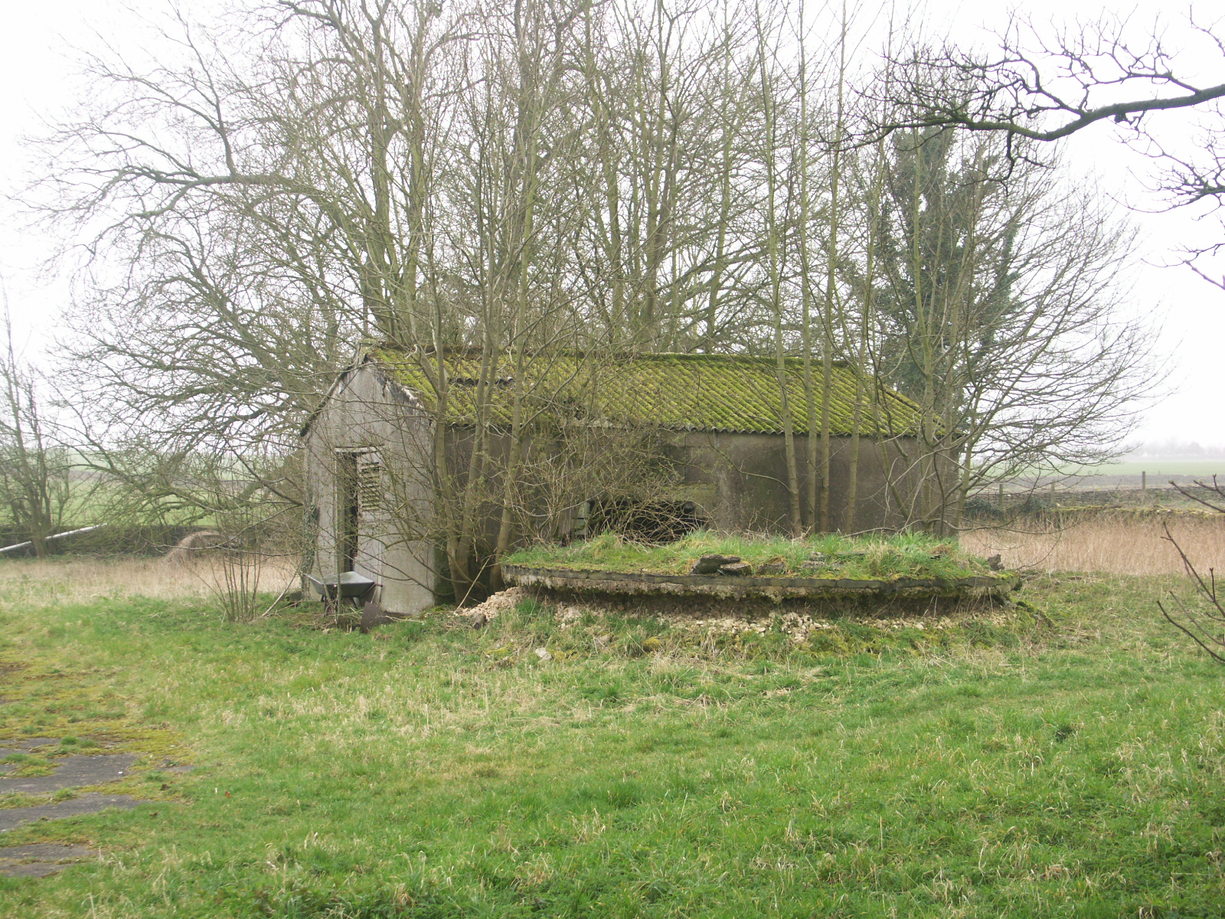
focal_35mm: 56
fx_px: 1982
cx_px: 612
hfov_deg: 34.3
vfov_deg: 26.1
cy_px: 460
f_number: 3.2
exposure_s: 1/80
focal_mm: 14.33
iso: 64
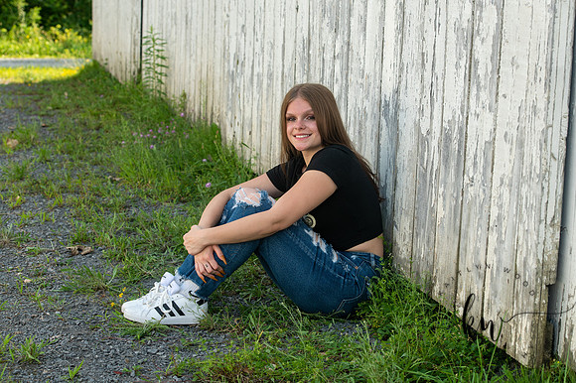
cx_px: 288
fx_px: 1247
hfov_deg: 26.0
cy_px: 192
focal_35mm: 78
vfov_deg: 17.5
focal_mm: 78
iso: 400
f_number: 6.3
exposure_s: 1/250
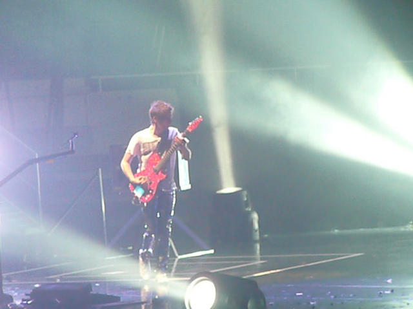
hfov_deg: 5.7
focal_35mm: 350
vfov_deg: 4.2
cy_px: 154
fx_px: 4176
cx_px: 206
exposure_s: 1/50
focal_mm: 52
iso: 800
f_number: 4.2
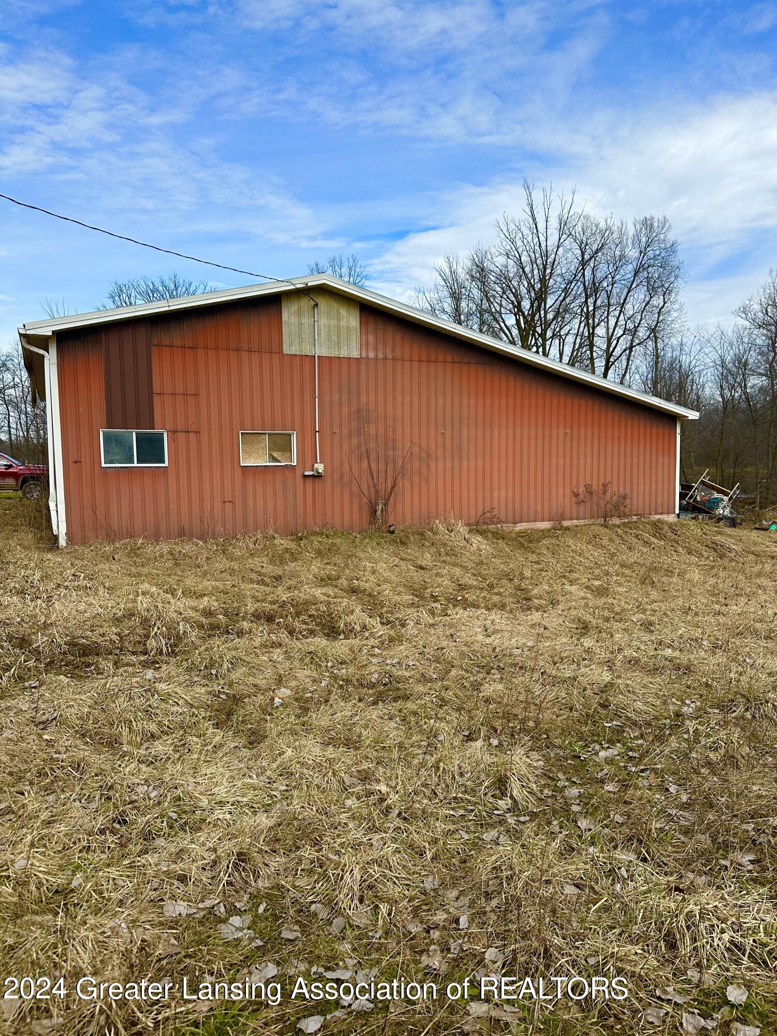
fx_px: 718
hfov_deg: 56.8
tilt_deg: -4.9
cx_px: 388
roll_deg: +0.8
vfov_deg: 71.6
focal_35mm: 24
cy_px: 518
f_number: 1.78
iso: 80
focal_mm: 6.86
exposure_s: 1/3597
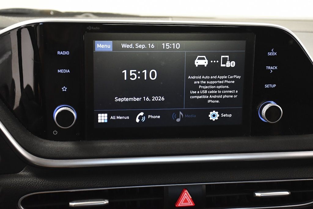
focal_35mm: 63
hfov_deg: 31.9
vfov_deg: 21.6
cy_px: 104
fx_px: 548
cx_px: 156
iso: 2500
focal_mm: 42
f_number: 4.5
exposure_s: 1/160
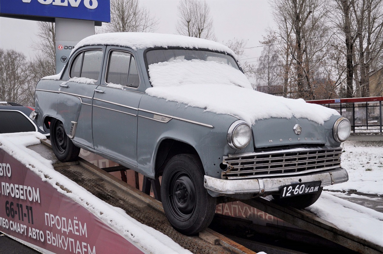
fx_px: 542
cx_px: 192
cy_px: 127
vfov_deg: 26.4
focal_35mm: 51
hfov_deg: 38.9
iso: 250
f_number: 5
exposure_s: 1/125
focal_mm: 34
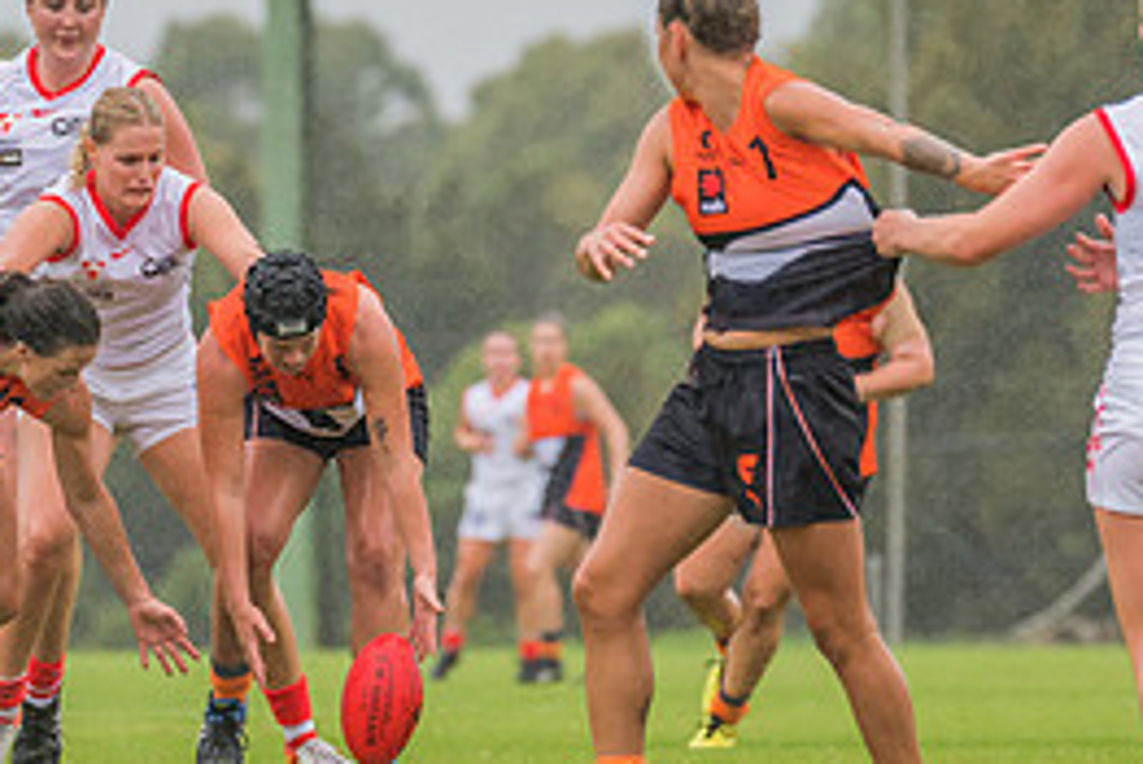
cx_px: 34
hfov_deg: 3.1
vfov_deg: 2.1
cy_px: 447
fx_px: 20997
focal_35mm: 661
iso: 800
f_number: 5.6
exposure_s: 1/2000
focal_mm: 270
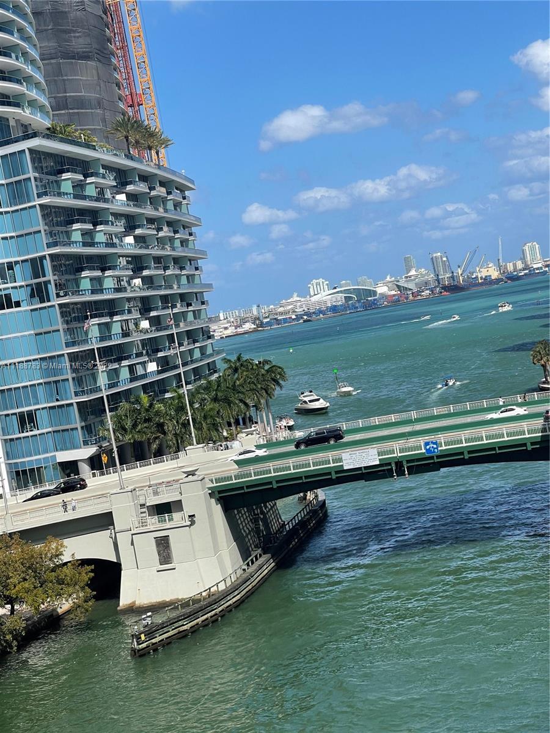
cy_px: 366
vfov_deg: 30.3
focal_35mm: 64
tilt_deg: -1.9
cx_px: 275
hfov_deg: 22.9
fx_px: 1356
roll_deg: +11.0
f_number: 2.2
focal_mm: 7.5
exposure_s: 1/1845
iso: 20
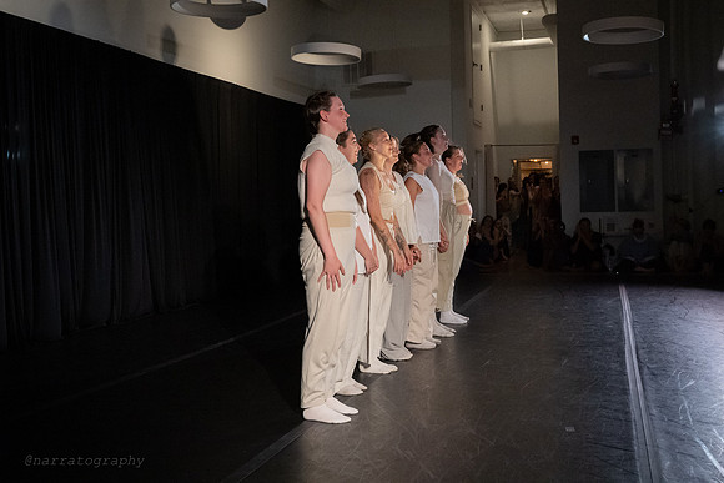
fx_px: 826
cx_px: 362
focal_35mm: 41
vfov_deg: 32.5
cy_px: 187
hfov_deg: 47.3
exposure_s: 1/500
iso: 6400
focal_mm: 33.5
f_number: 4.5
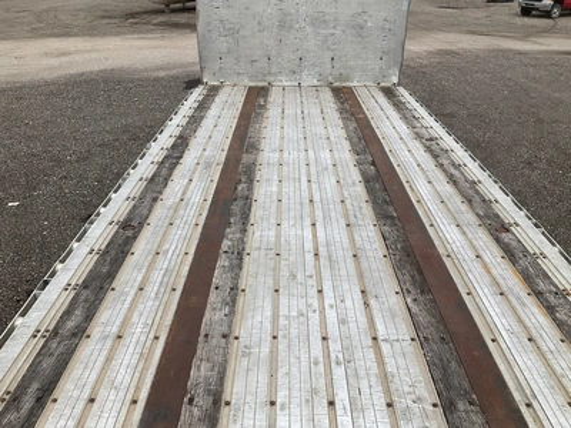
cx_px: 286
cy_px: 214
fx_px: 478
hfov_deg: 61.7
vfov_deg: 48.2
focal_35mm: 29
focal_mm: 3
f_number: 1.8
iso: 25
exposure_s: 1/2227
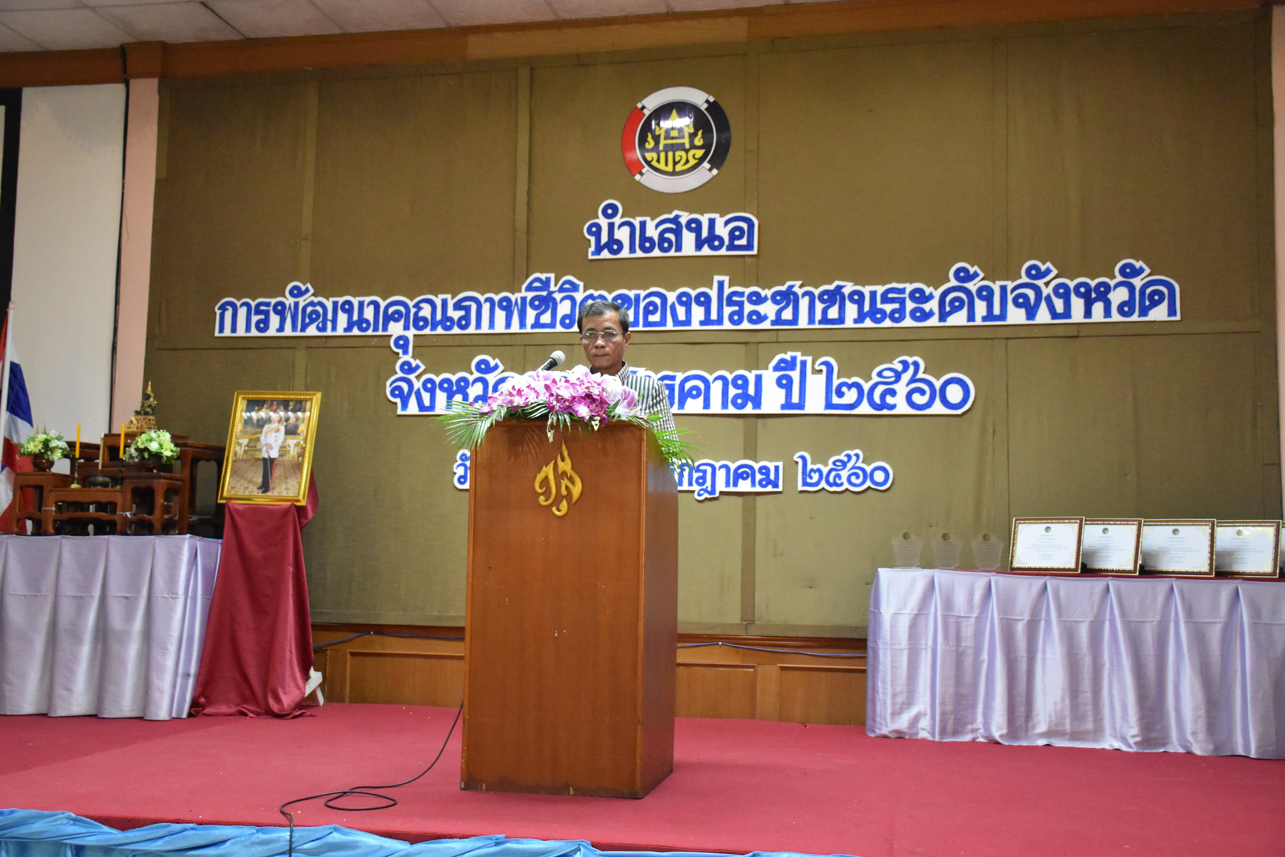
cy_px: 428
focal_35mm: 39
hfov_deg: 49.6
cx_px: 642
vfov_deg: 34.2
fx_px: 1392
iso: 5000
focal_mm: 26
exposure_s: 1/60
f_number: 3.8
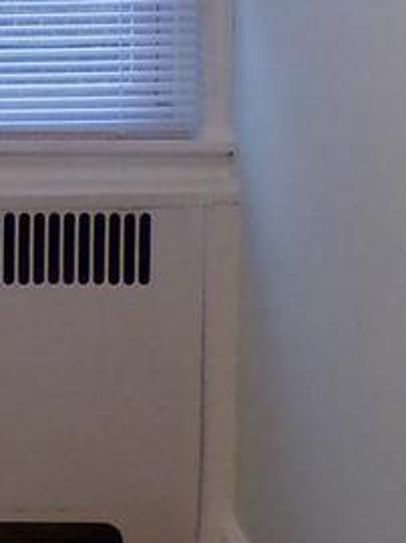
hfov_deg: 9.4
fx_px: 2318
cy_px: 16
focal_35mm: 148
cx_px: -370
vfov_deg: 13.2
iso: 200
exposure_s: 1/38
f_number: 3.2
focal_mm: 4.7
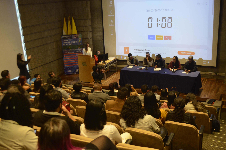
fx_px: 273
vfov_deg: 30.7
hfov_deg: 45.0
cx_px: 113
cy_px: 75
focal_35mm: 44
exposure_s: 1/30
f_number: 4.5
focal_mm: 29
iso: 1400
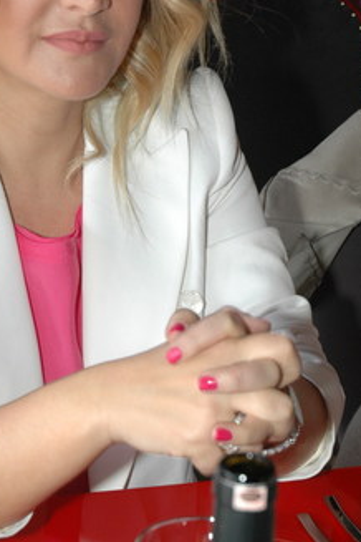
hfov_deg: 12.4
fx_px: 1654
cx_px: 94
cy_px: 151
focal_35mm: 110
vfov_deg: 18.5
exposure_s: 1/160
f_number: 6.3
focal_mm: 40
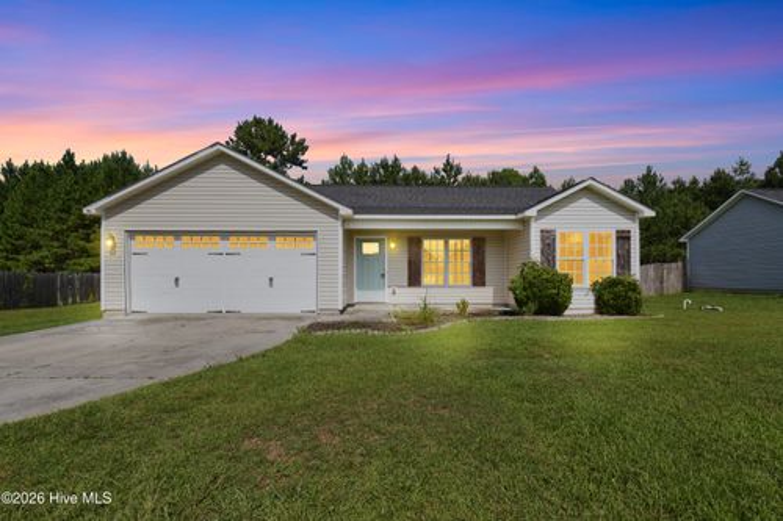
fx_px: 391
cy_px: 260
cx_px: 392
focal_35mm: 18
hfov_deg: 90.0
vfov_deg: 67.3
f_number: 9
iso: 100
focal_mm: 18
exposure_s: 1/25
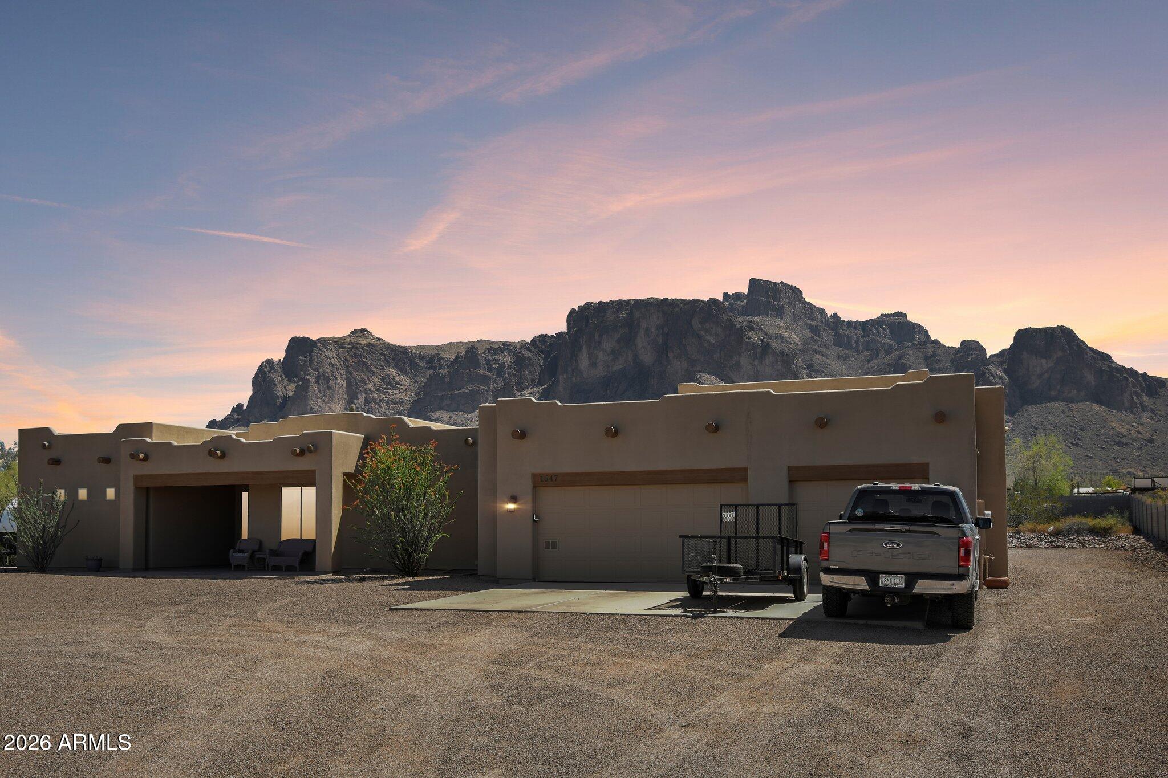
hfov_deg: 61.9
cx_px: 584
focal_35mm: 30
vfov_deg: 43.6
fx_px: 973
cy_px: 389
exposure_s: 1/320
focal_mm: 20
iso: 100
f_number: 8
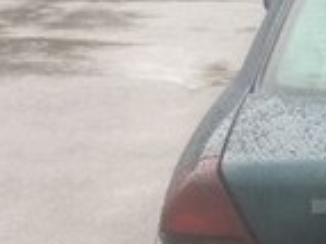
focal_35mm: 134
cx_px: 545
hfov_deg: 13.5
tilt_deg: -17.1
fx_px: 1261
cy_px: 234
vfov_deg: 11.0
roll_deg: +1.1
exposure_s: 1/100
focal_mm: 4.15
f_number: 2.2
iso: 40
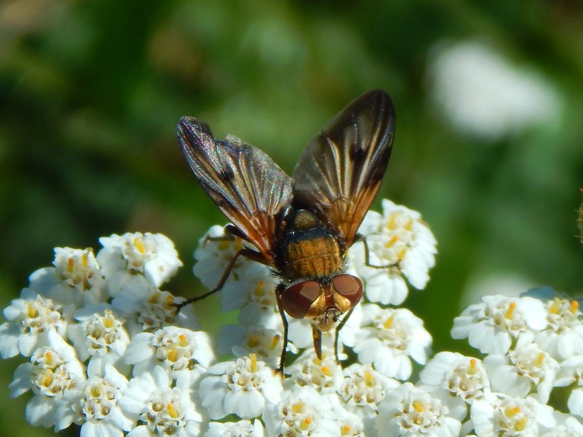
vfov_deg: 13.0
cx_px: 292
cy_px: 218
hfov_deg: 17.3
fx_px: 1920
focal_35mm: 114
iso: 125
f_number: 4.6
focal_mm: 20.5
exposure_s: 1/1500
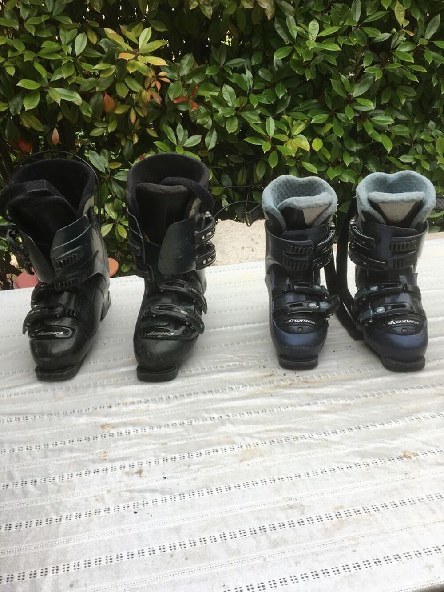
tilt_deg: -26.6
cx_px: 222
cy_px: 296
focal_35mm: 29
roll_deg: +3.1
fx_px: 496
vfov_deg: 61.7
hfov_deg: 48.2
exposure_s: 1/100
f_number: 2.2
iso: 25
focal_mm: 4.15
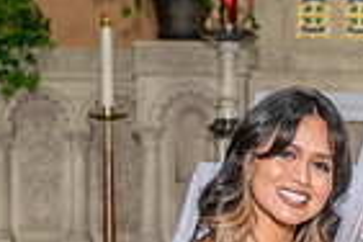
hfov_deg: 10.3
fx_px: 1986
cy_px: 372
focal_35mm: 197
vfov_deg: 6.9
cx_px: 384
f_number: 4
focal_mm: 48
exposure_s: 1/200
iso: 800
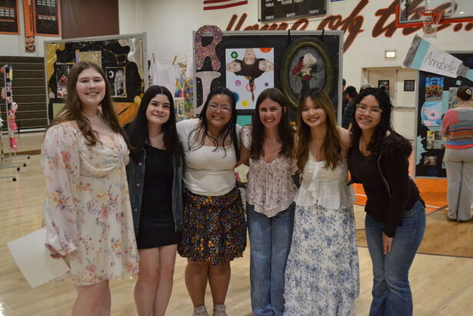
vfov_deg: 36.9
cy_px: 158
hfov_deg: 53.1
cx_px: 236
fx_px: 473
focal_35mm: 36
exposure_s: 1/400
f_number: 4
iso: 3200
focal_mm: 24
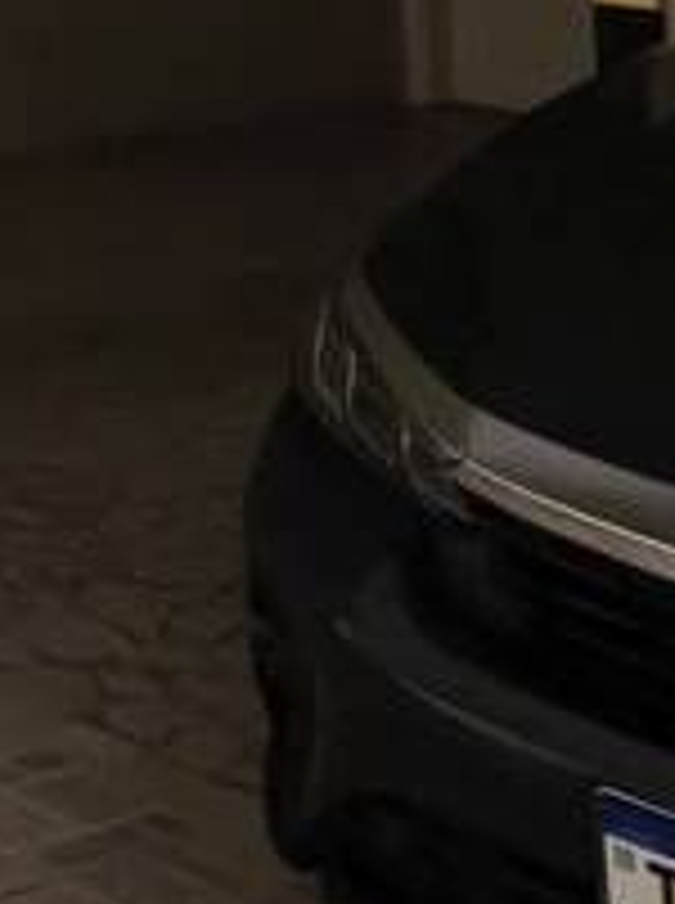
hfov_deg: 14.1
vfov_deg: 19.5
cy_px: -783
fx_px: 1826
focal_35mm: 70
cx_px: -958
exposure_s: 1/208
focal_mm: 2.24
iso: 54
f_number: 2.2
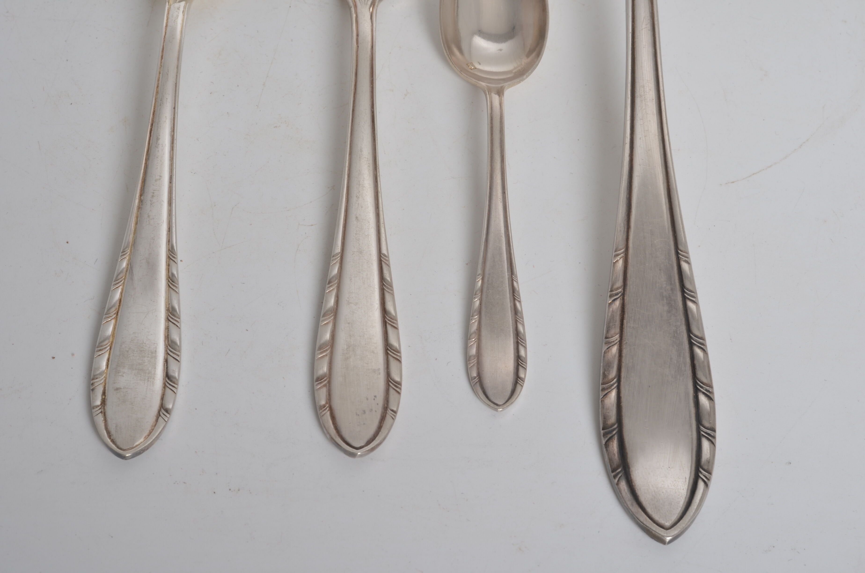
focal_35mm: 75
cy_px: 286
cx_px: 432
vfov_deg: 18.1
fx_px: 1798
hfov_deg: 27.0
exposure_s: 1/125
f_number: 14
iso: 100
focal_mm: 50
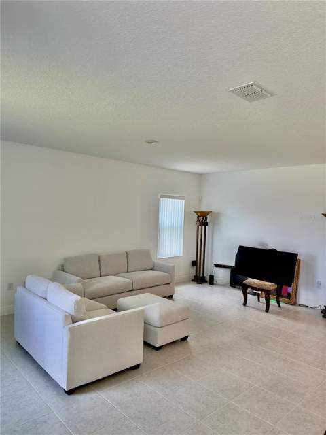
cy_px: 218
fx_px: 301
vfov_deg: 71.6
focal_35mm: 24
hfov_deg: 56.8
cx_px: 163
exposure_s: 1/150
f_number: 1.78
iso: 100
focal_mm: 6.76
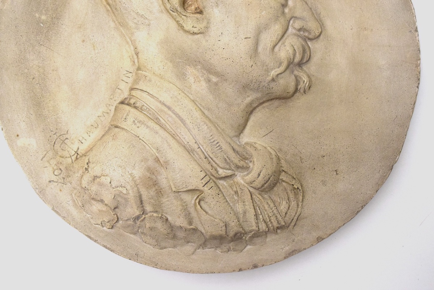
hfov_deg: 24.6
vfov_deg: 16.6
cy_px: 145
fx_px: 995
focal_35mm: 82
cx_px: 217
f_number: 5.6
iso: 1250
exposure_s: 1/60
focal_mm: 55
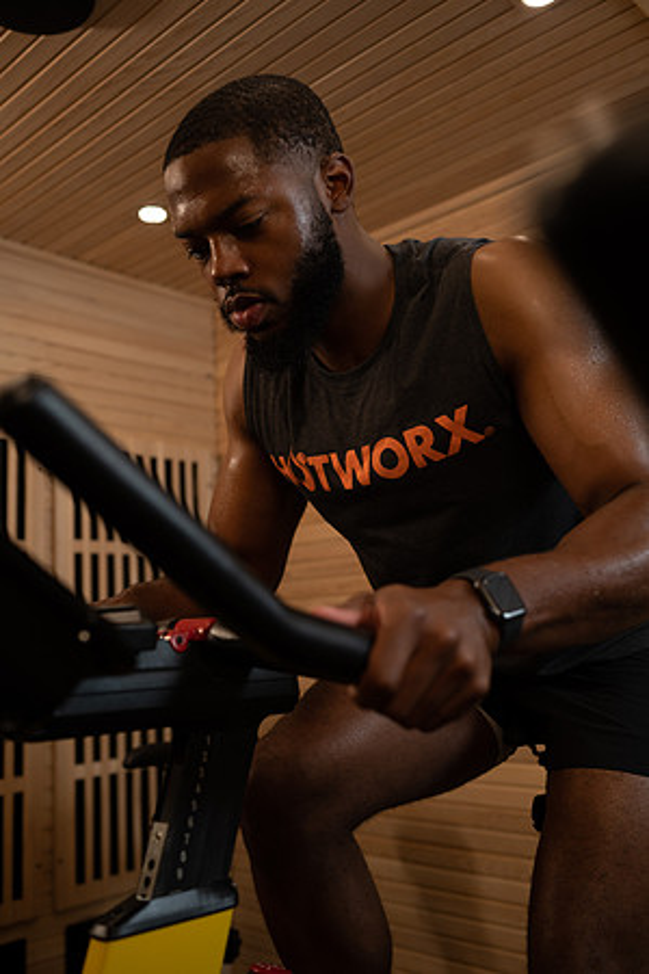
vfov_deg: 54.4
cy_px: 487
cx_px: 324
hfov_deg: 37.9
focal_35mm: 35
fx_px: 946
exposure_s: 1/160
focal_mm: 35
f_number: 2.8
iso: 400
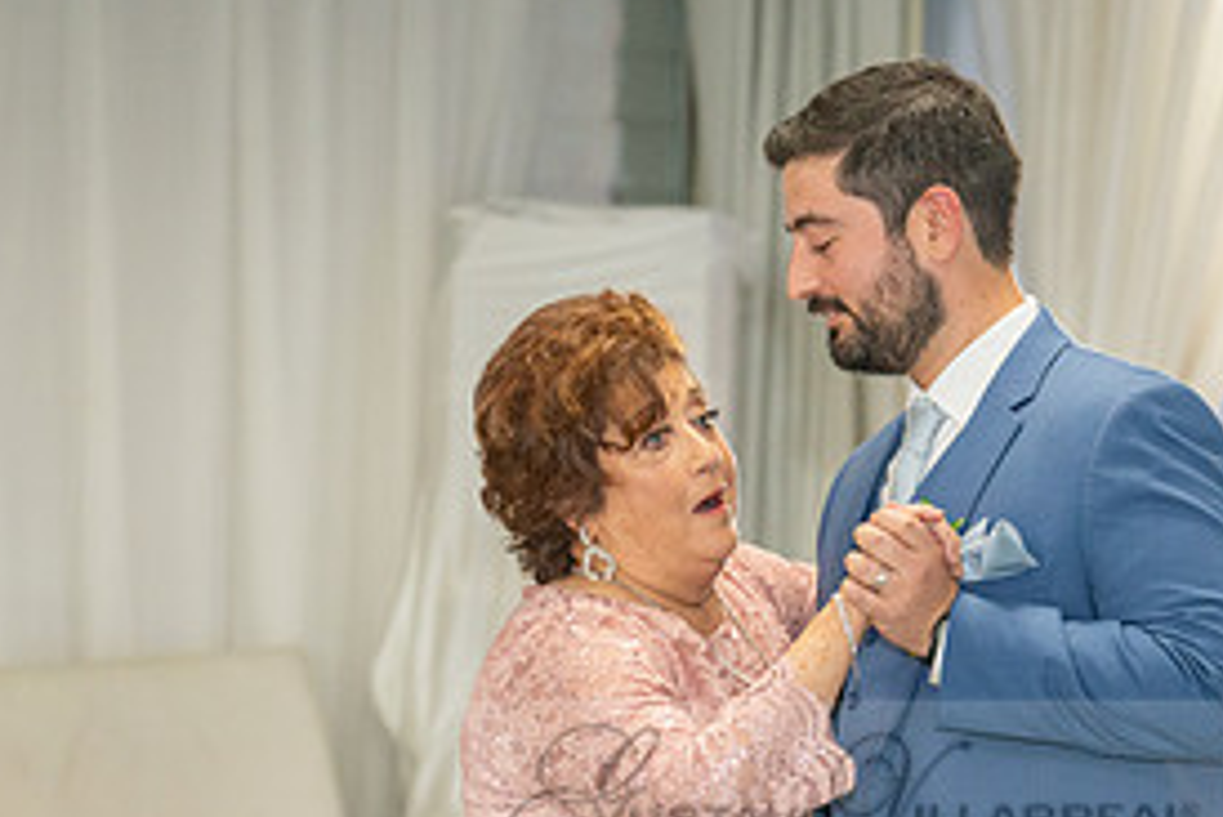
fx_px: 5030
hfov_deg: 13.8
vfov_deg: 9.2
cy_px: 806
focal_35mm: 148
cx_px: 853
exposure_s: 1/160
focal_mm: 70
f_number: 2.8
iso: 1000
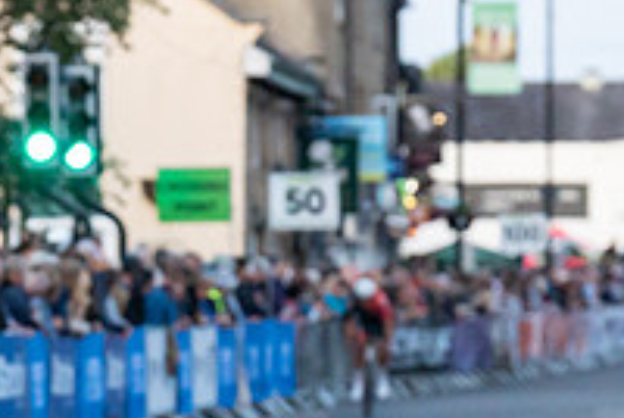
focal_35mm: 452
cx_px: -169
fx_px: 7846
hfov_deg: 4.5
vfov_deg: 3.0
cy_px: 567
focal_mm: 118
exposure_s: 1/800
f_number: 3.5
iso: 2500
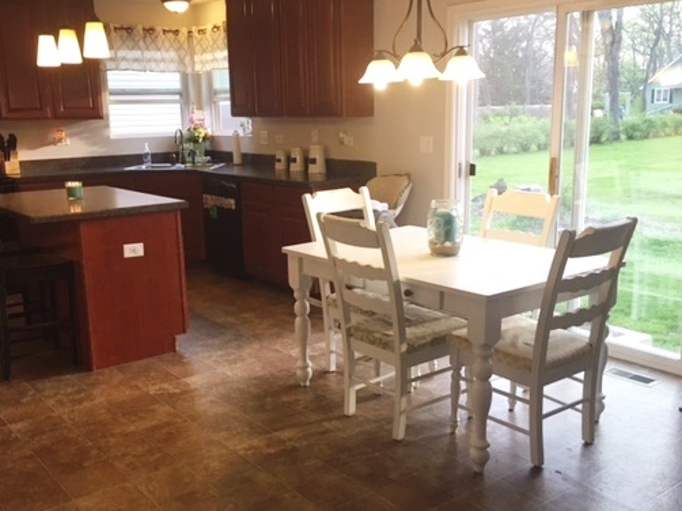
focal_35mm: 37
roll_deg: +1.7
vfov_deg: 38.6
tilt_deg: -12.5
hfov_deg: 50.1
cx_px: 321
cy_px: 270
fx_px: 729
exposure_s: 1/30
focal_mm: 4.15
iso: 50
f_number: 2.2
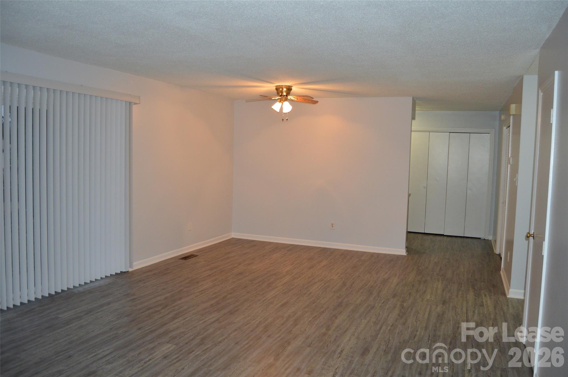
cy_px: 188
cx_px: 284
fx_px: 425
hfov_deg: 67.4
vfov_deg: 47.8
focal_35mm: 27
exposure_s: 1/60
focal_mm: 18
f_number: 3.5
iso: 720
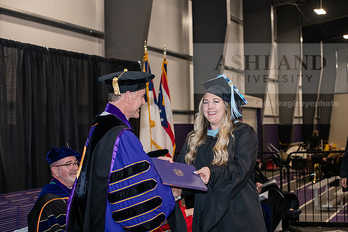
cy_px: 116
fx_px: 677
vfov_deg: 19.5
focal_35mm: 70
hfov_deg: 28.8
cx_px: 174
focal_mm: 70
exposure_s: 1/200
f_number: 5.6
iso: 2500
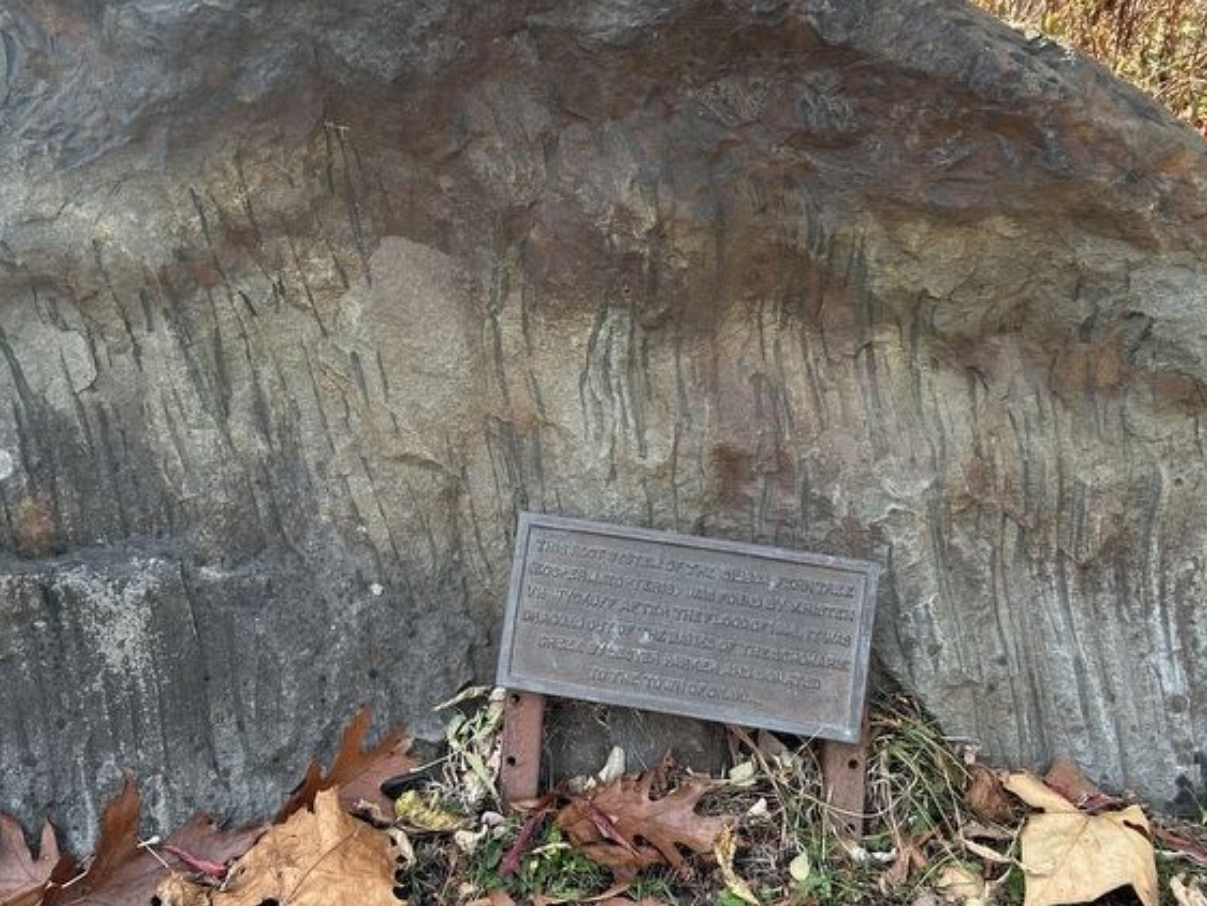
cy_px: 451
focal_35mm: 37
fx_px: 1291
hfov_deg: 49.9
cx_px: 509
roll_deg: +3.3
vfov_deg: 38.7
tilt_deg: -27.9
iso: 50
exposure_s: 1/322
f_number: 1.5
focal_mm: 5.7
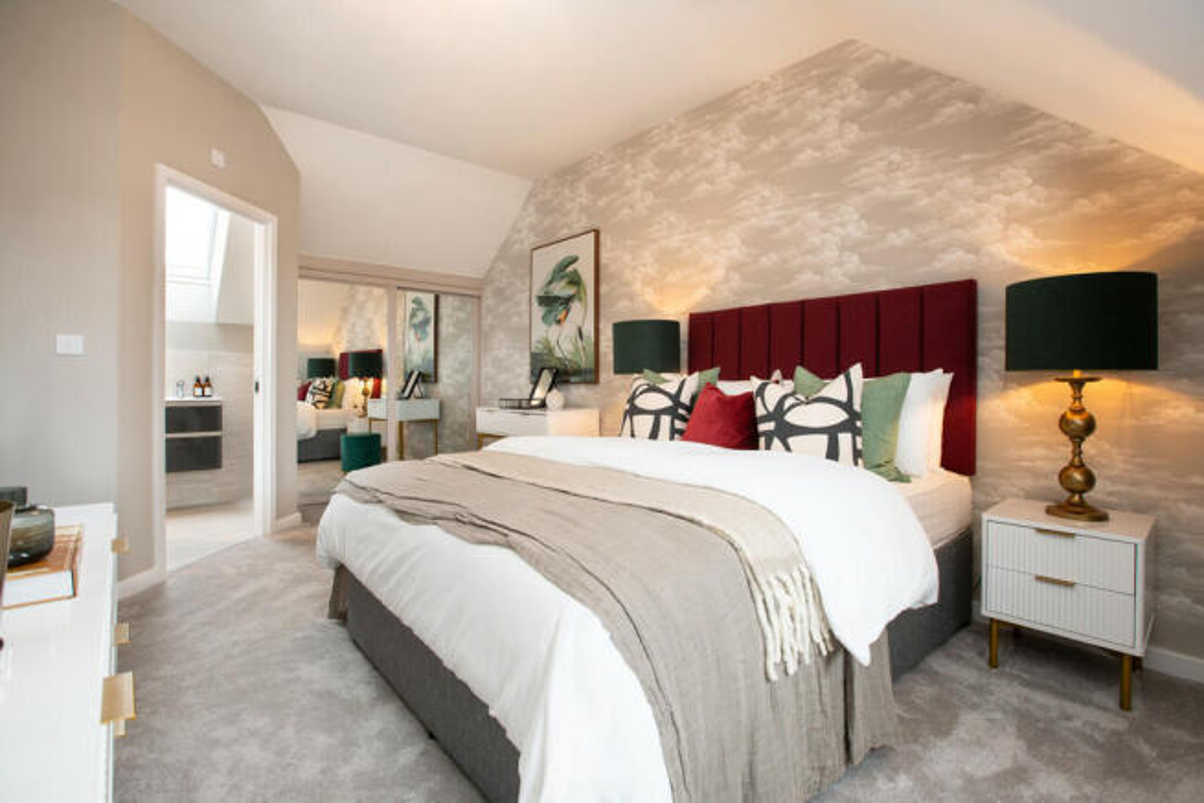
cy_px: 402
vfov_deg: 73.8
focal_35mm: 16
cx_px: 602
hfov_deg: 96.7
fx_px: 535
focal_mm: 16
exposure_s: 1/6
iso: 200
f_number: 7.1
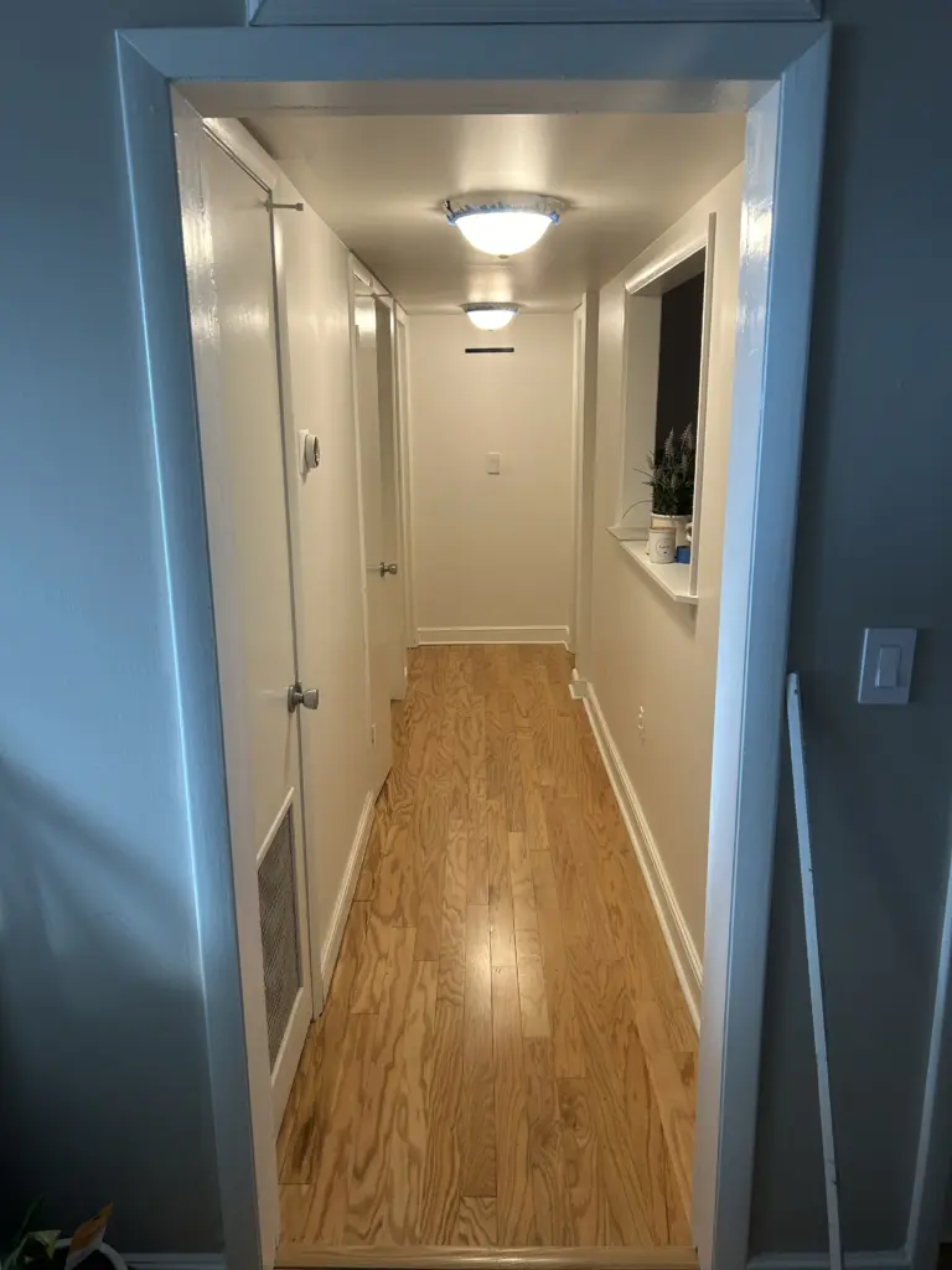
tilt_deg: -15.5
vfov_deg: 67.3
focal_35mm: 26
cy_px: 635
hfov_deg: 53.1
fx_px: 953
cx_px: 476
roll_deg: +1.1
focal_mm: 5.7
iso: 100
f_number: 1.5
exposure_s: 1/60
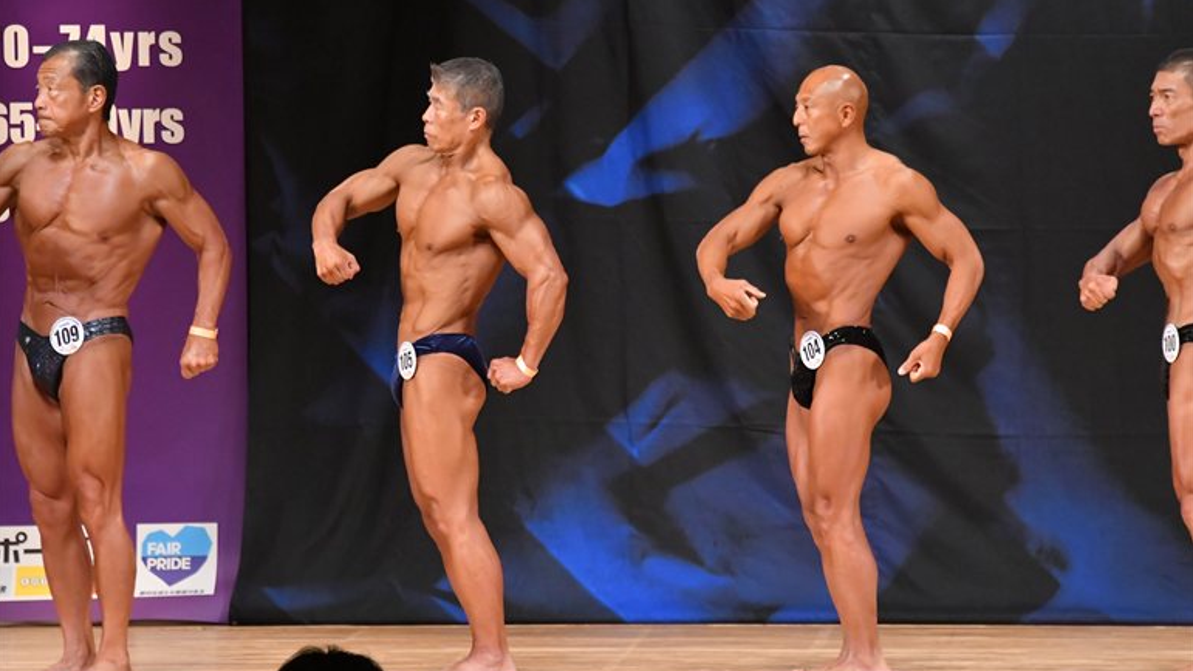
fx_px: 8985
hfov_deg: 7.6
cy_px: 370
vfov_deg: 4.3
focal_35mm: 284
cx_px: 595
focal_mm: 180
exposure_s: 1/400
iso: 6400
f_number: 5.6
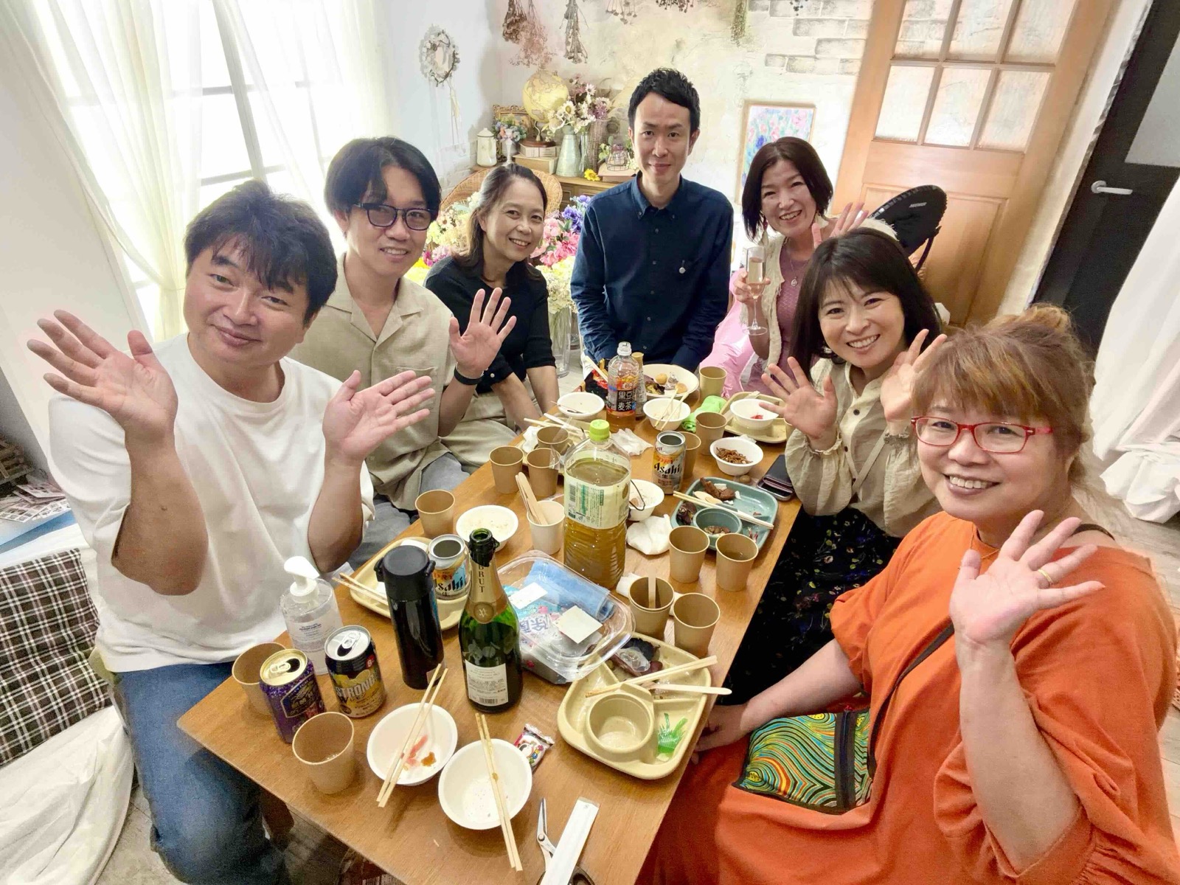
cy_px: 442
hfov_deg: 84.7
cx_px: 590
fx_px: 648
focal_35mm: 19
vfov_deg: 68.7
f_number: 1.9
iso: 250
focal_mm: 2.71
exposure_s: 1/33
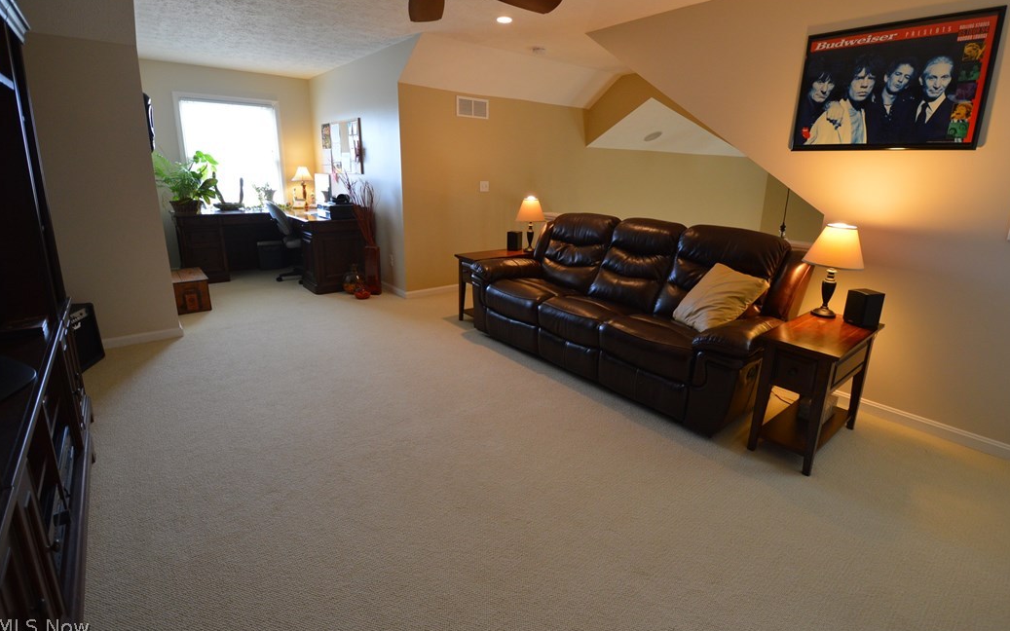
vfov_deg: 71.1
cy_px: 291
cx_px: 521
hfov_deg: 97.8
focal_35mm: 16
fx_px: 440
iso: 560
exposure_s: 1/60
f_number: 3.5
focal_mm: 10
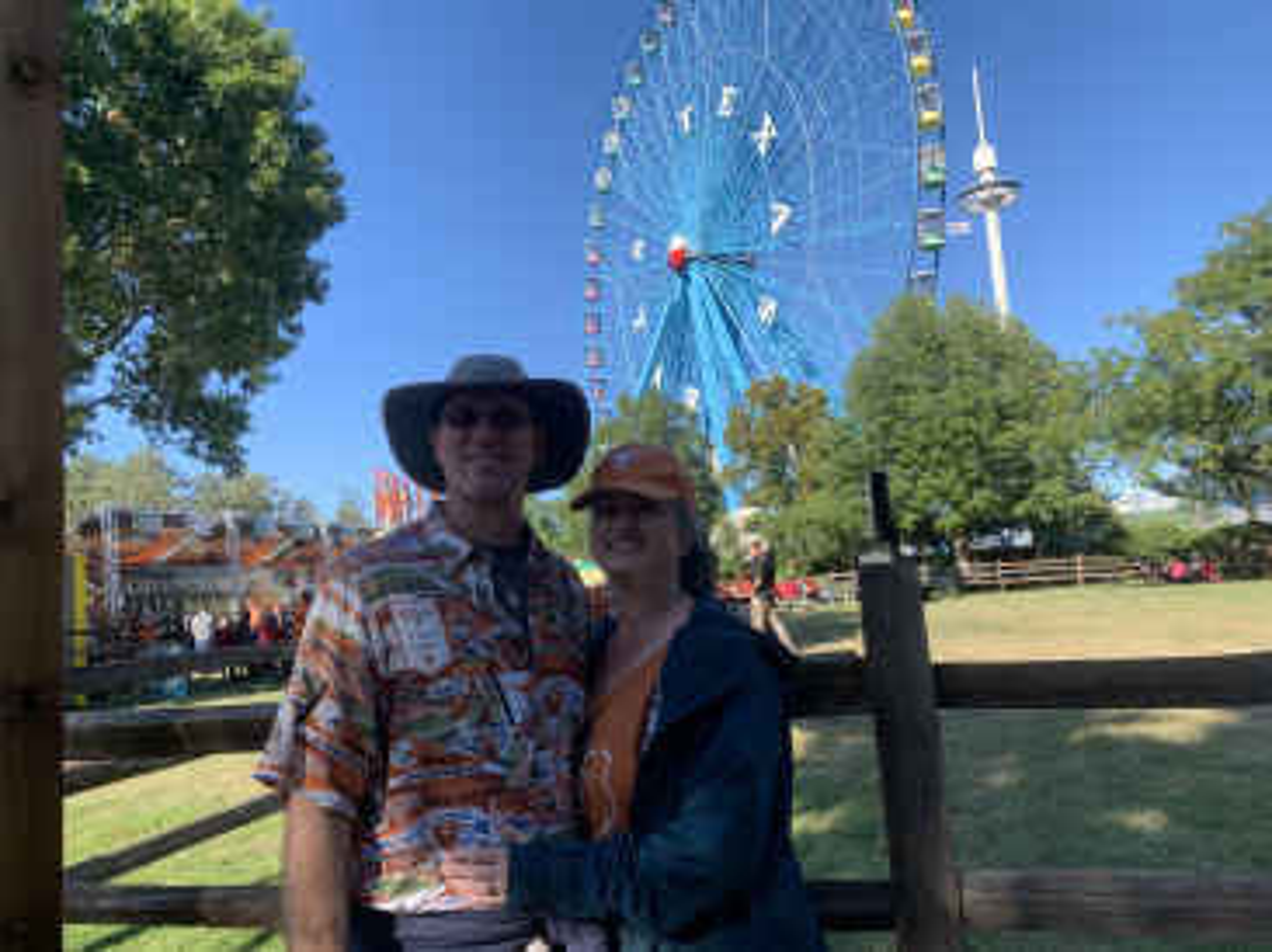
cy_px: 476
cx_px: 636
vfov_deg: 53.0
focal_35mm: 26
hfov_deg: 67.3
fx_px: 955
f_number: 1.8
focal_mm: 4.25
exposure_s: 1/616
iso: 25
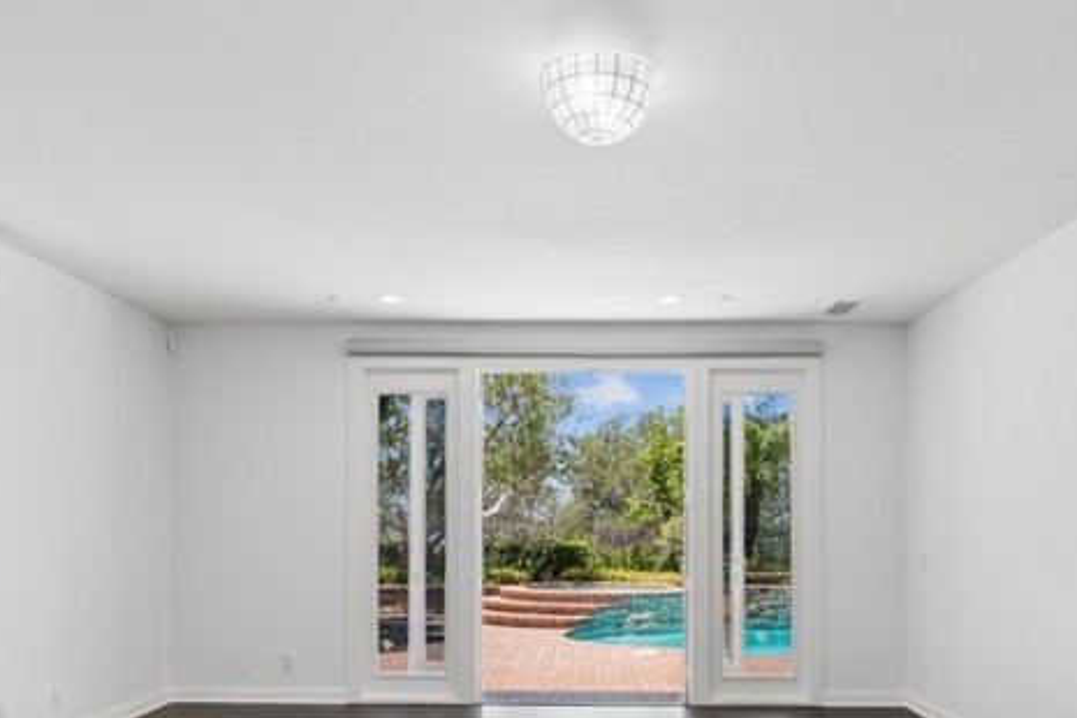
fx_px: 987
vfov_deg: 38.6
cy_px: 566
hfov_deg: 57.2
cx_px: 556
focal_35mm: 33
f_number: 9
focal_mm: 10
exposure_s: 1/25
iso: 200
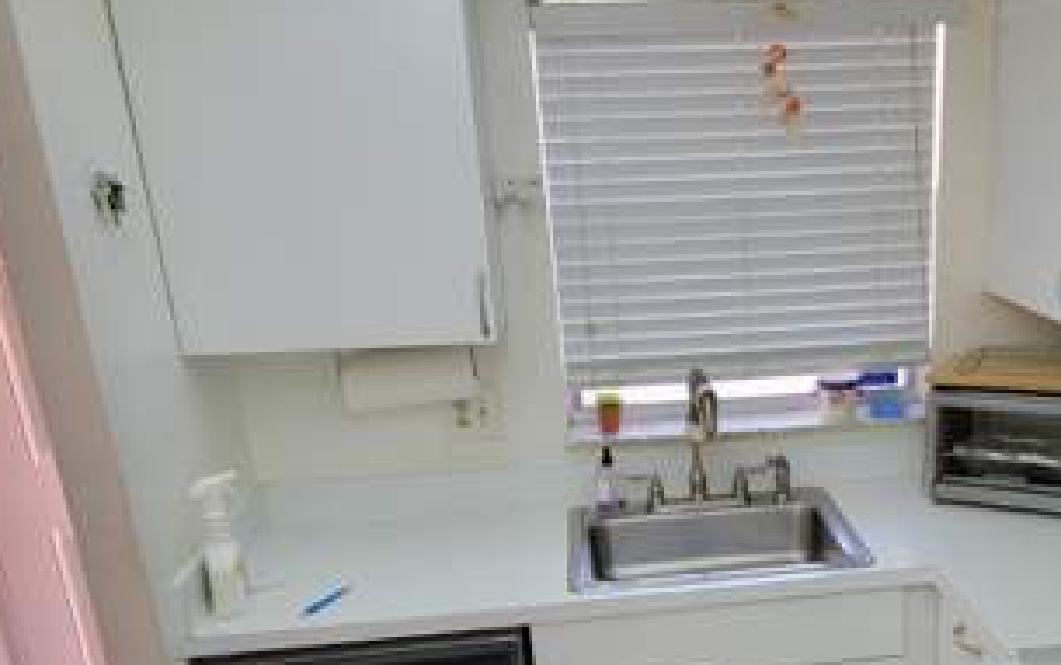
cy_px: 555
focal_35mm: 40
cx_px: 731
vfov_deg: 31.0
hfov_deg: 48.2
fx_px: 1157
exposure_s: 1/120
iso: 200
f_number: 1.8
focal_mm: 6.7
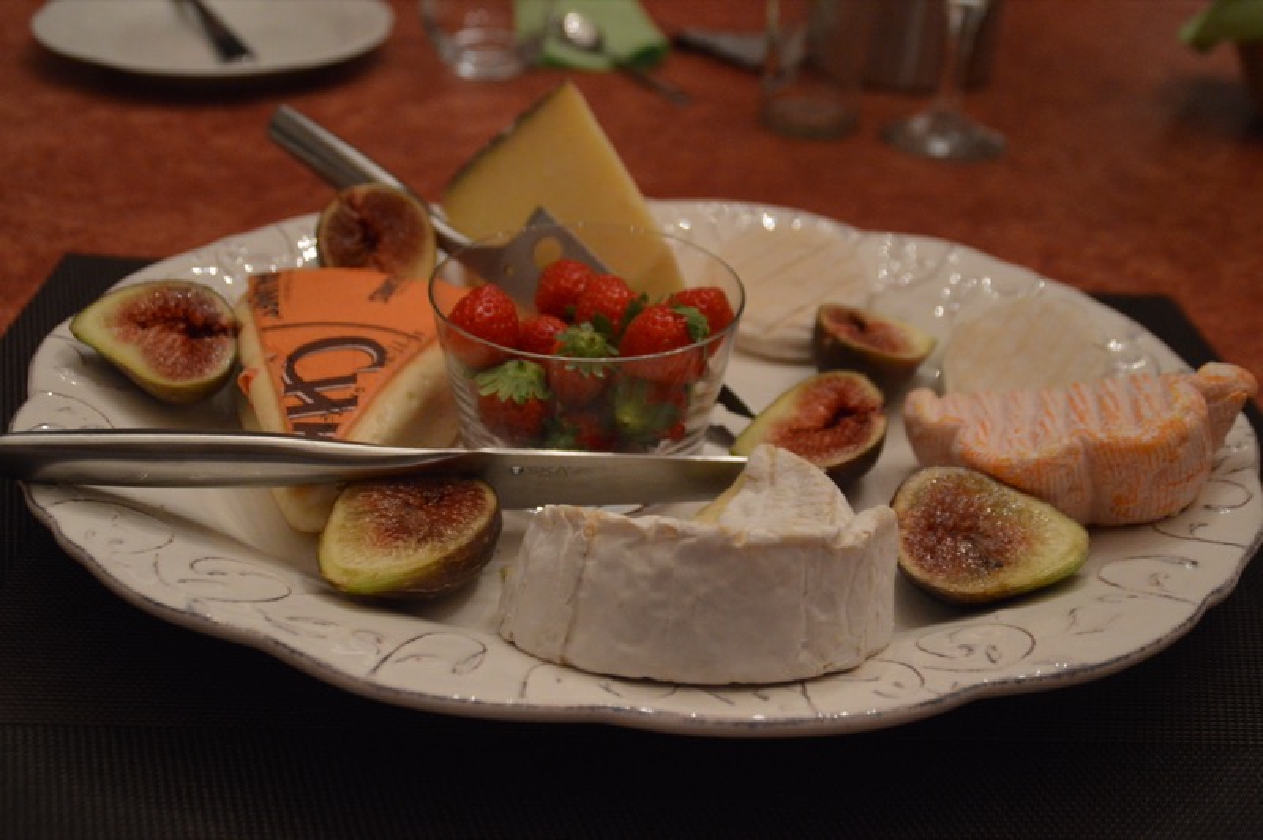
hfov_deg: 46.4
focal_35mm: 42
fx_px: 1472
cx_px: 632
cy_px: 420
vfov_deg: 31.8
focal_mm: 28
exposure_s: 1/60
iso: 2500
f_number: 4
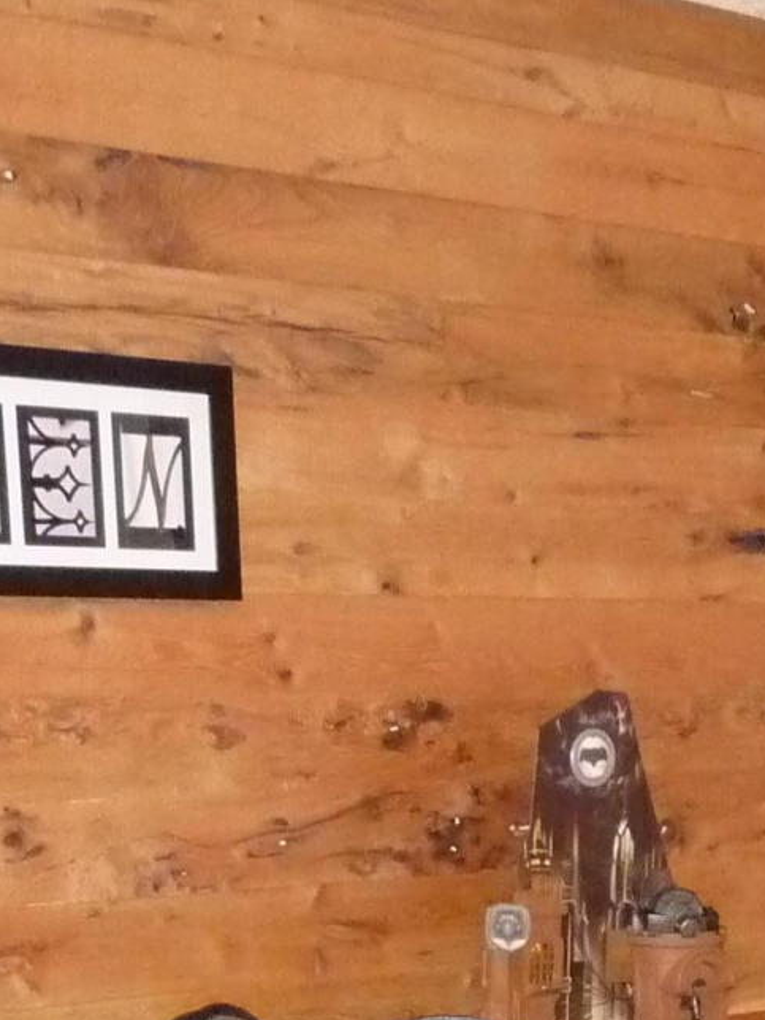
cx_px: 881
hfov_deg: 16.4
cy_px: 1457
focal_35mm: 87
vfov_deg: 19.9
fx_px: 2564
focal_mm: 4.7
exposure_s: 1/30
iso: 1000
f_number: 3.3
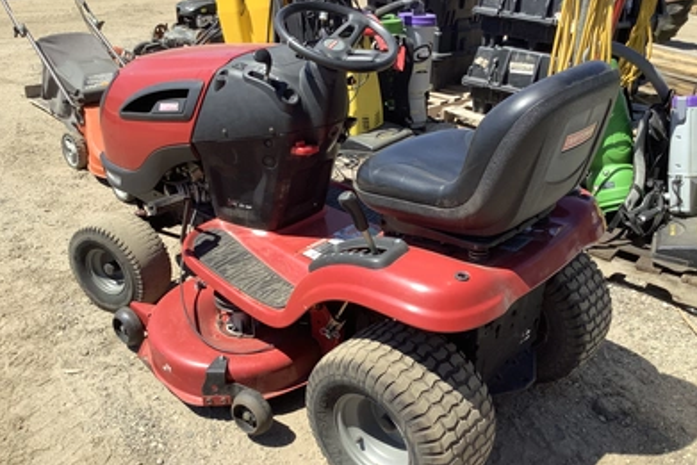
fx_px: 639
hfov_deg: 57.2
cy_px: 235
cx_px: 355
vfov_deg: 40.0
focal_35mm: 33
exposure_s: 1/806
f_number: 2.4
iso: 25
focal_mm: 3.3
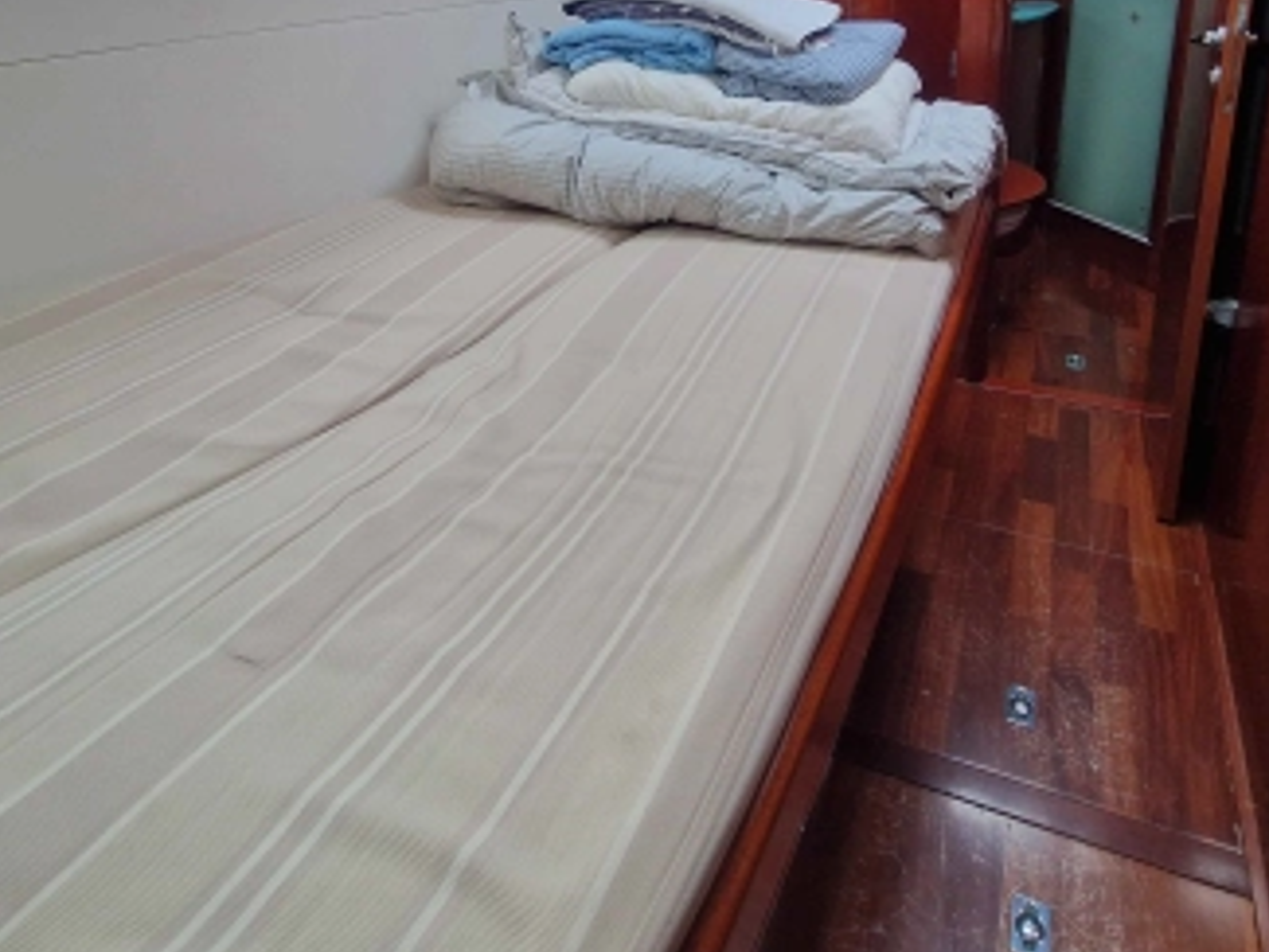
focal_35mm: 22
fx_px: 807
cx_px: 726
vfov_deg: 56.5
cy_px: 185
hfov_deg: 75.9
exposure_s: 1/50
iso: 250
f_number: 2.2
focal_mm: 2.2
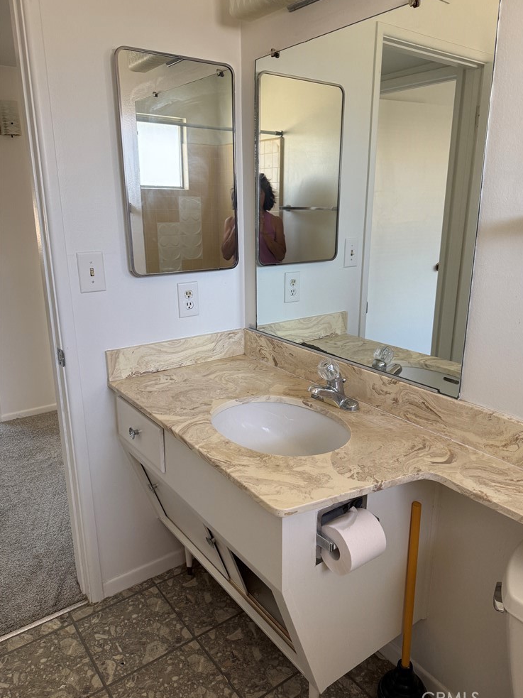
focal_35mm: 25
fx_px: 504
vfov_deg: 69.4
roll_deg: +0.4
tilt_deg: -15.9
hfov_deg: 54.9
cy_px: 345
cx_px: 271
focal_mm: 6.76
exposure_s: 1/121
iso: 160
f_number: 1.78
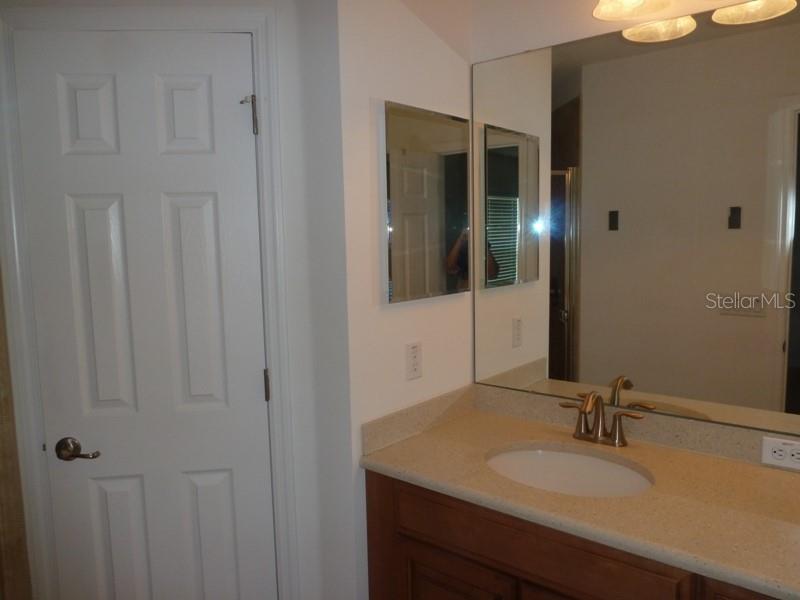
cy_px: 300
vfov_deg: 54.9
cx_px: 400
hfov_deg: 69.4
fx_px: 578
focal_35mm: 25
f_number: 6.3
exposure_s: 1/30
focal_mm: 4.1
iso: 160
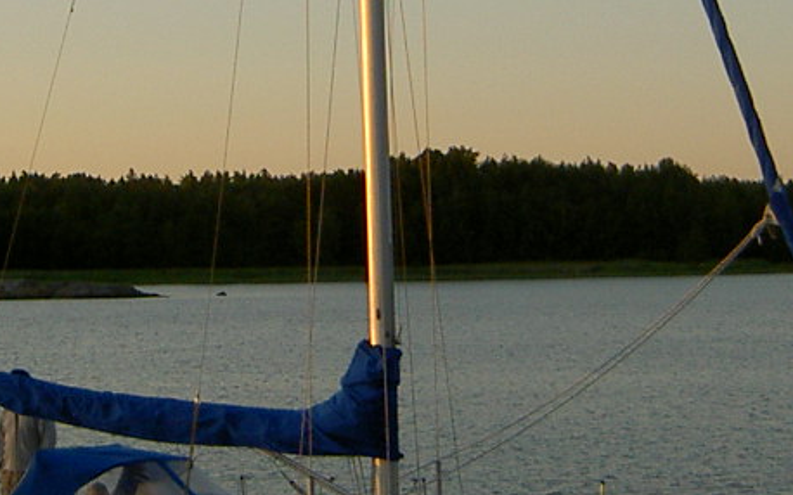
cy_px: -16
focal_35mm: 126
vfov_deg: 10.3
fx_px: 2722
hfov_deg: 16.6
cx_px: 351
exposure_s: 1/200
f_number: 2.8
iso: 50
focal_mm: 5.6
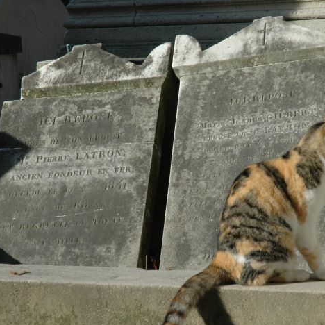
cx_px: 214
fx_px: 1356
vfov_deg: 13.7
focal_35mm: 128
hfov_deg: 13.6
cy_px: 166
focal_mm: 65
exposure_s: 1/125
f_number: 13
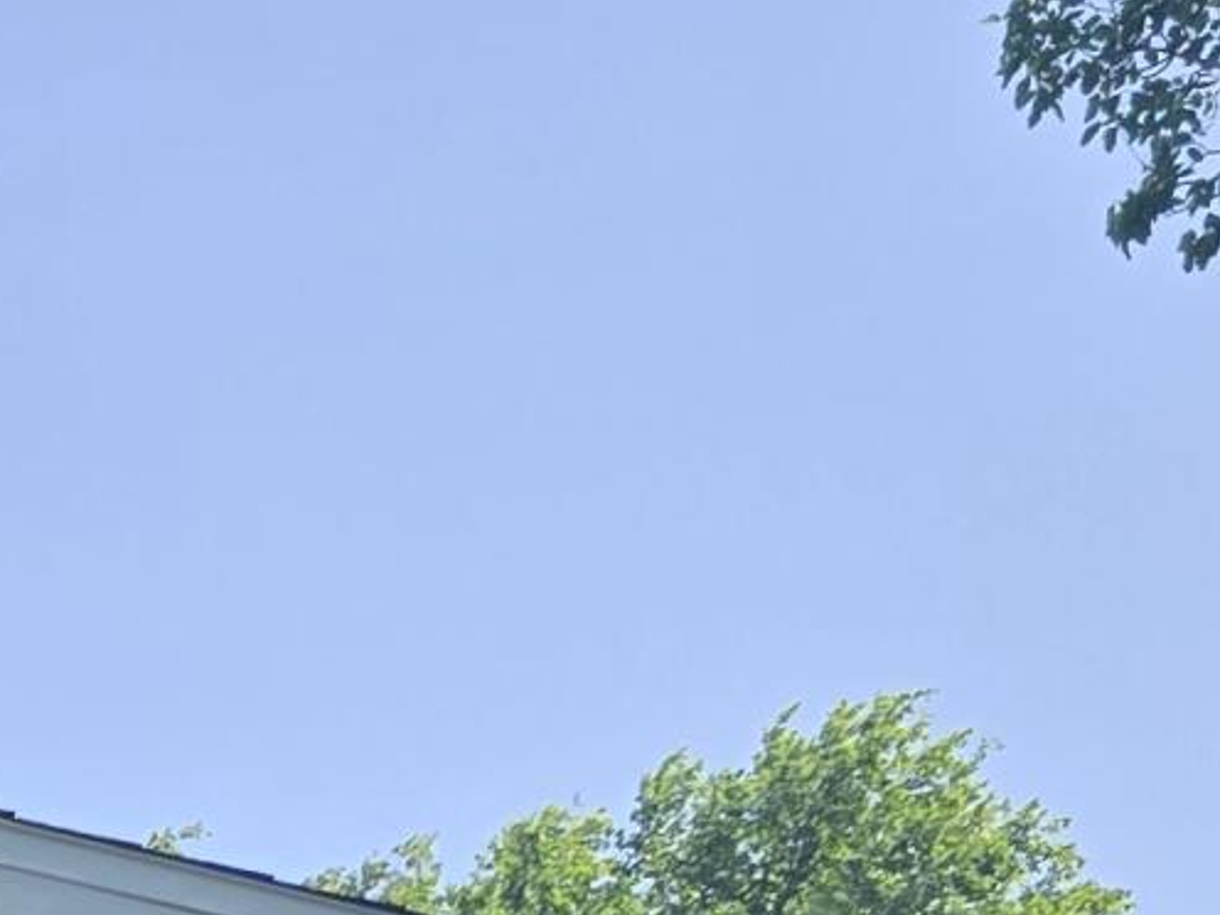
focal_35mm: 139
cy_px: 2708
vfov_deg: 8.8
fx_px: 4899
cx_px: -1129
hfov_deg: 12.6
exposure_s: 1/397
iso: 12
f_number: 1.7
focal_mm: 6.3
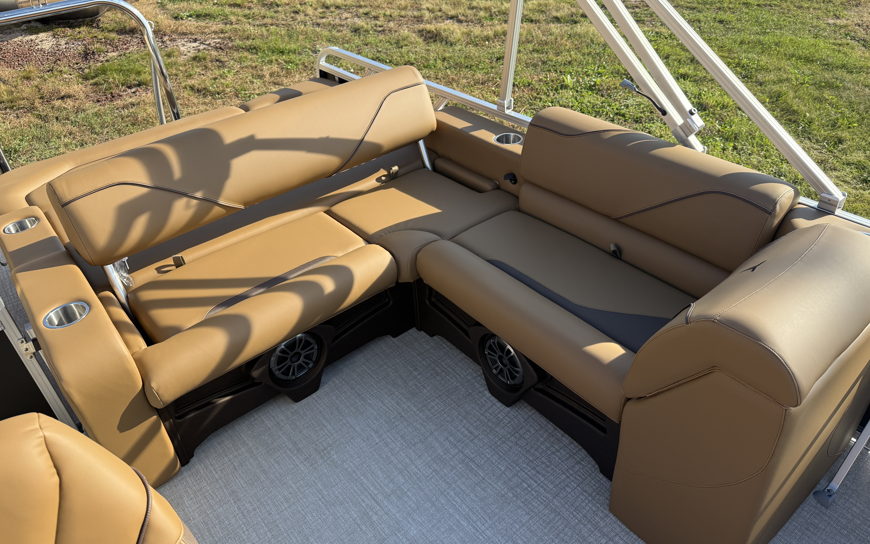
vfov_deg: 47.6
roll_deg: +4.0
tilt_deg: -34.5
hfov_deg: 70.4
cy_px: 252
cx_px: 440
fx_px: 616
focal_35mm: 26
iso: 100
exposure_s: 1/1585
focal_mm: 6.76
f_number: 1.78
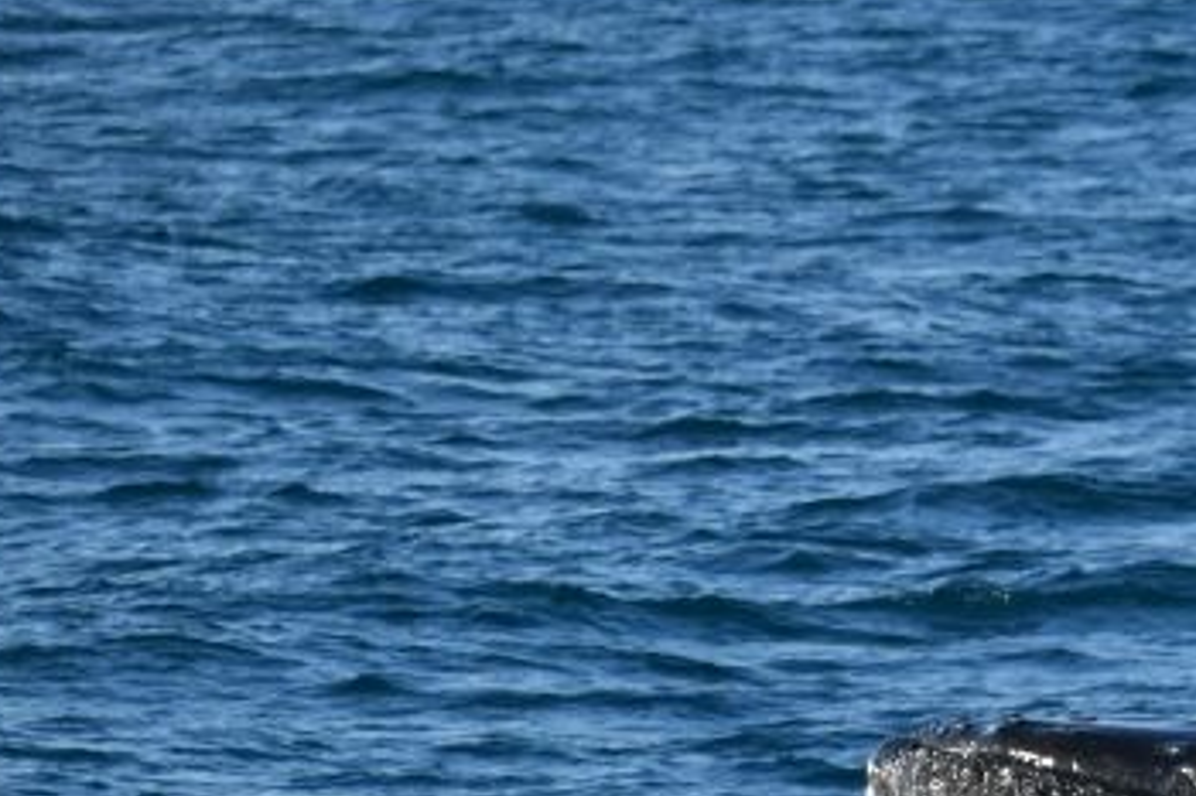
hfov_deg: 2.4
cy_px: 695
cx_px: 878
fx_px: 28822
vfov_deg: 1.6
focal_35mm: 868
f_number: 6
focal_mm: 380
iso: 1800
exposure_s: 1/8000
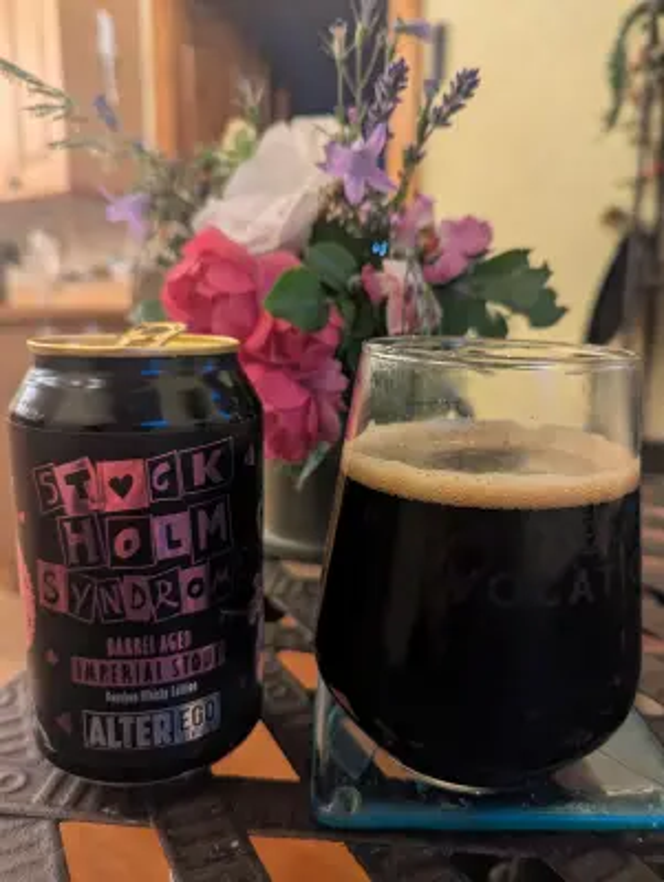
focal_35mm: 24
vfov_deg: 71.5
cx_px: 332
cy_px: 441
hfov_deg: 56.9
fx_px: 613
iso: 1074
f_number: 1.85
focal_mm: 6.81
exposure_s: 1/23.8
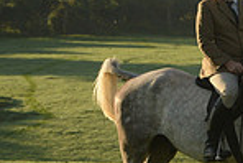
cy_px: 35
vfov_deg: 1.8
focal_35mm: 782
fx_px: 5284
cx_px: 424
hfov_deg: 2.6
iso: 1600
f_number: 11
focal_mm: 200
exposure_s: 1/1000
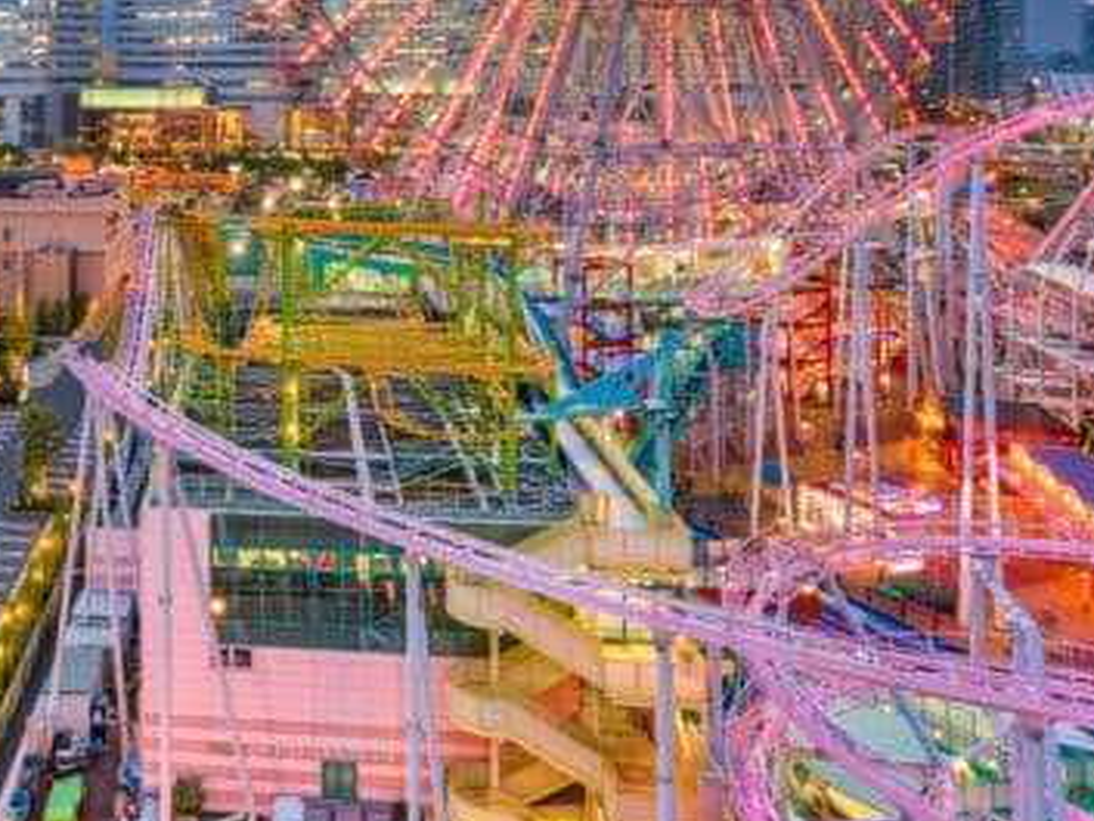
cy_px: 60
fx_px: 1233
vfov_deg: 34.5
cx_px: 152
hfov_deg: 44.4
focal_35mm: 39
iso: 64
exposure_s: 3
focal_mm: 14
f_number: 9
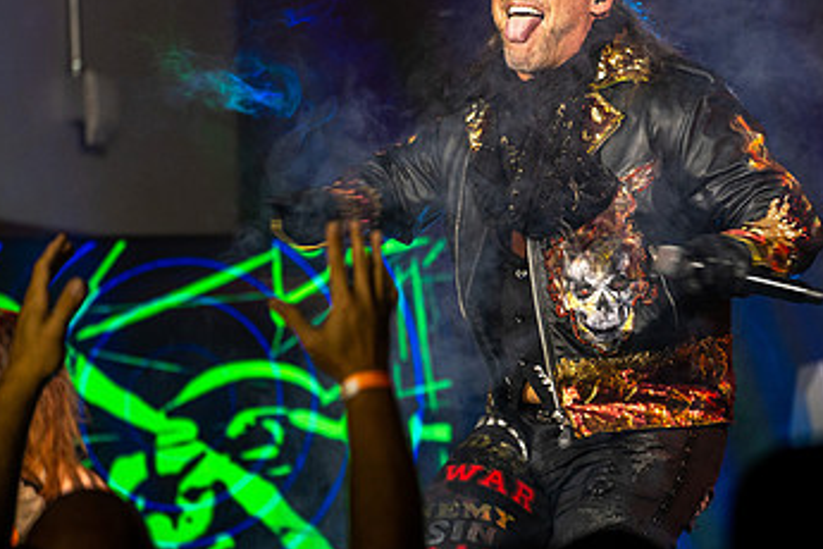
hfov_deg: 6.8
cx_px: 544
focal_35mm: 303
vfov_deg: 4.5
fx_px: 6926
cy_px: 309
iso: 1000
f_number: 2.8
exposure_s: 1/400
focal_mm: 180
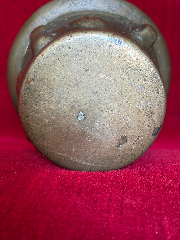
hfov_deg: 28.0
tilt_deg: -4.4
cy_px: 120
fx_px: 361
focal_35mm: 52
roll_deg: +0.2
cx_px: 90
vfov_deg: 36.8
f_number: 1.6
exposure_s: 1/60
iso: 80
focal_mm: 5.96
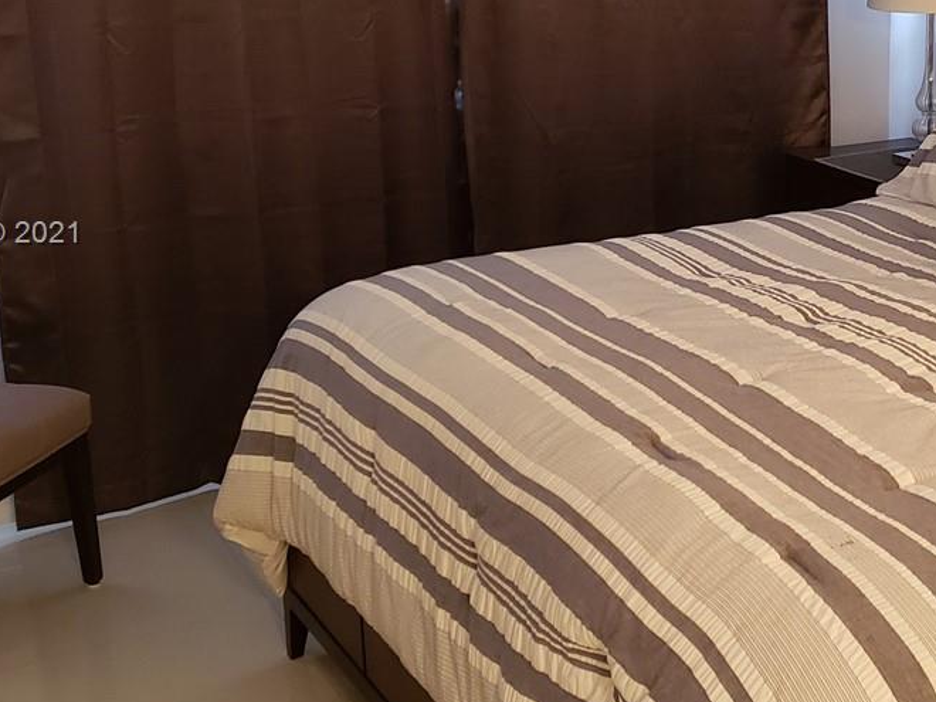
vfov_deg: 23.2
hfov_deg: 29.9
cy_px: 235
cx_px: 763
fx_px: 1703
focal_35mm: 63
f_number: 1.5
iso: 250
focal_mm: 4.3
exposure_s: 1/20
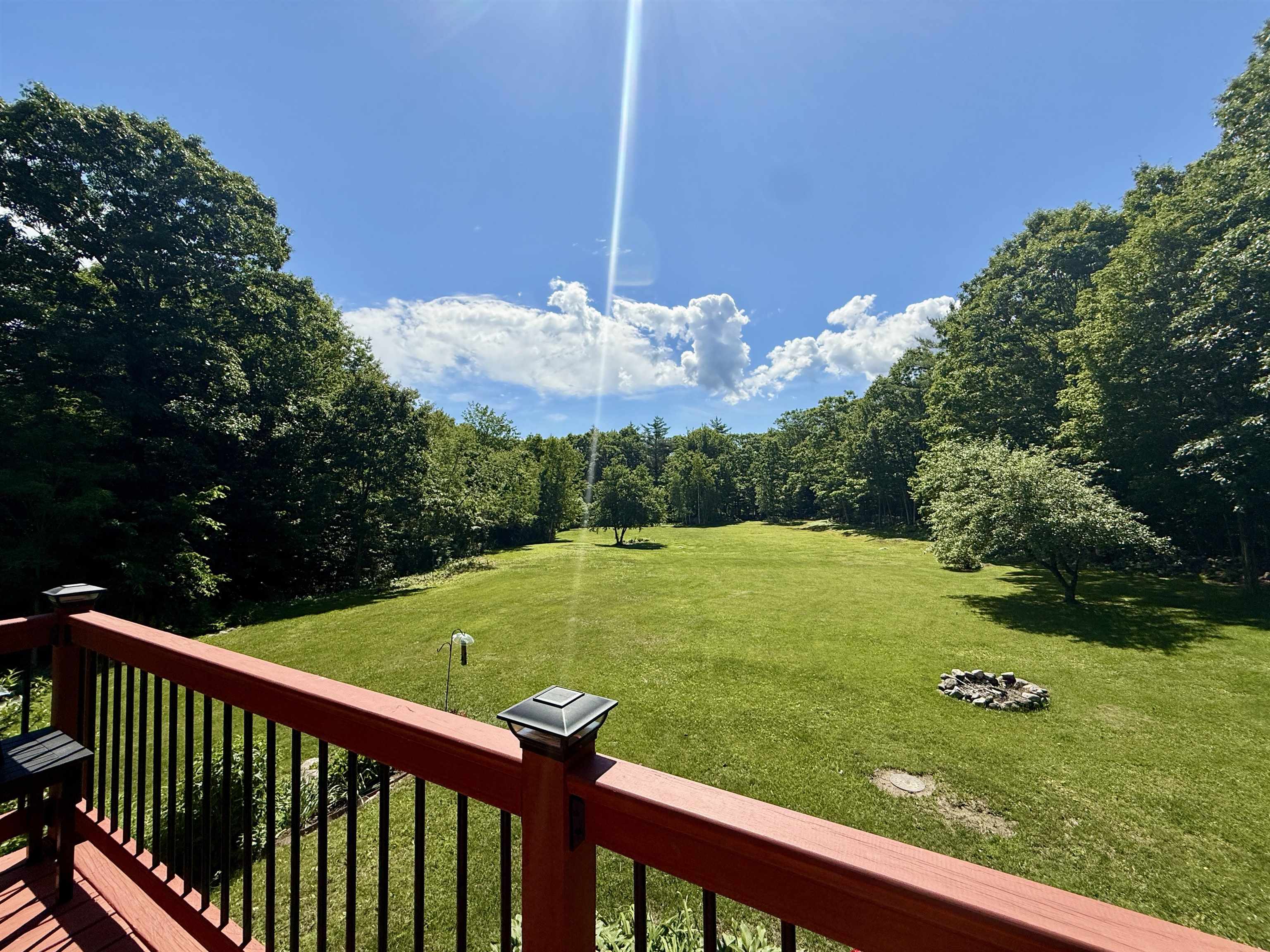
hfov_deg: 102.1
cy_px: 476
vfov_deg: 85.7
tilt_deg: +1.8
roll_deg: +1.8
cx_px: 635
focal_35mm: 14
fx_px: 514
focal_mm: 2.22
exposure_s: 1/4762
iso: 50
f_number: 2.2
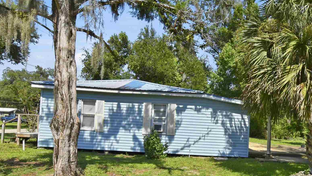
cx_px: 193
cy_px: 116
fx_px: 256
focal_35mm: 31
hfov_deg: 61.8
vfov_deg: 37.4
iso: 400
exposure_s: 1/400
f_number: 10
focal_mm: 10
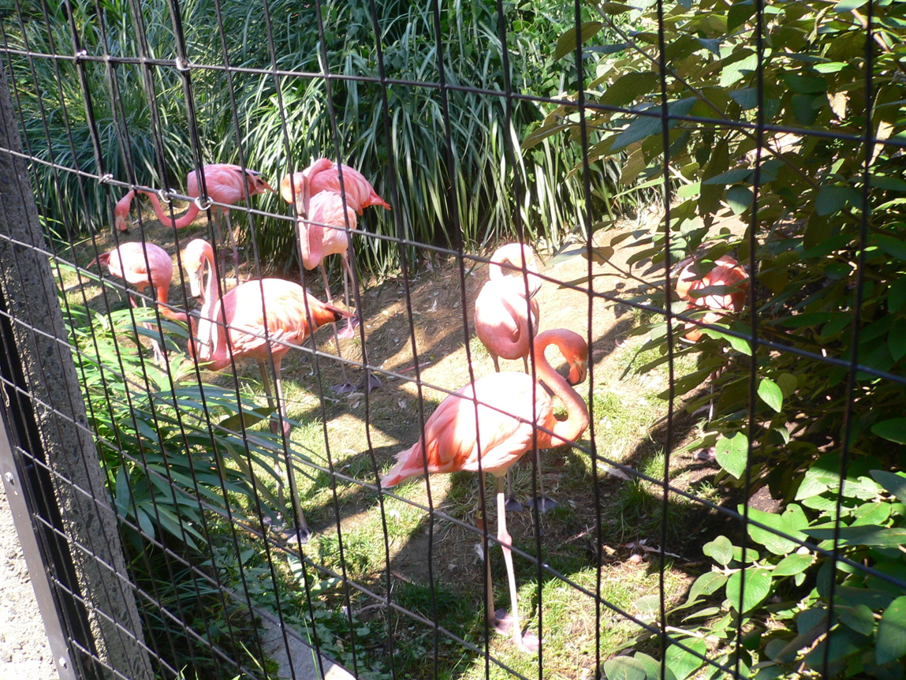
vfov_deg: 36.8
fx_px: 1021
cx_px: 442
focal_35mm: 39
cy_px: 315
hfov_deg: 47.9
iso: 80
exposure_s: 1/160
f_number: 2.8
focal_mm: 5.8
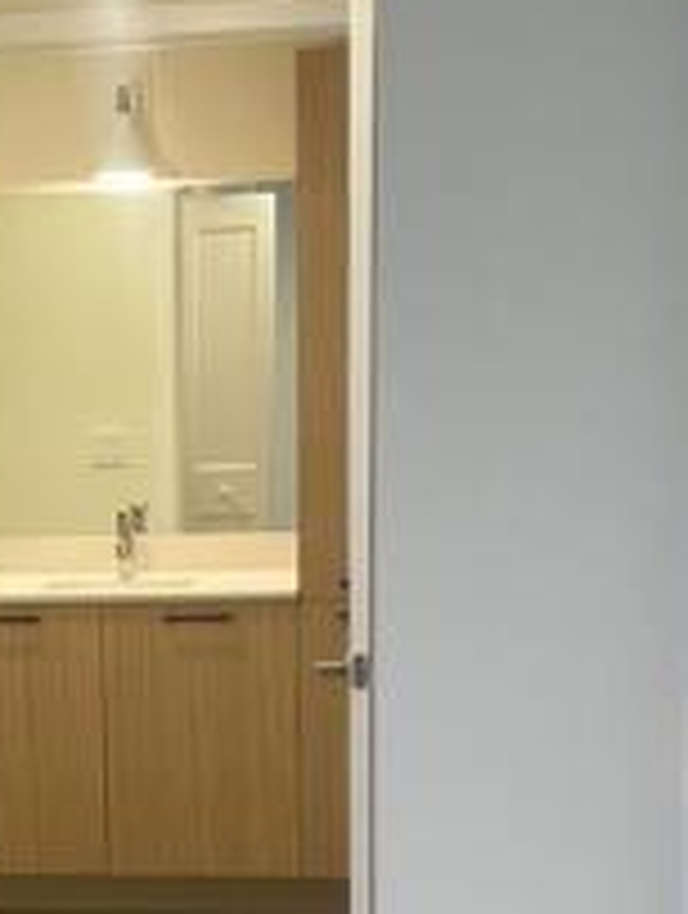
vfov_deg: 20.8
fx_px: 2430
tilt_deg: -10.0
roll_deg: +1.3
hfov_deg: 15.8
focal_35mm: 92
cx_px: -4
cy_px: 842
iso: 80
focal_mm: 4.2
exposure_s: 1/60
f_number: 1.6
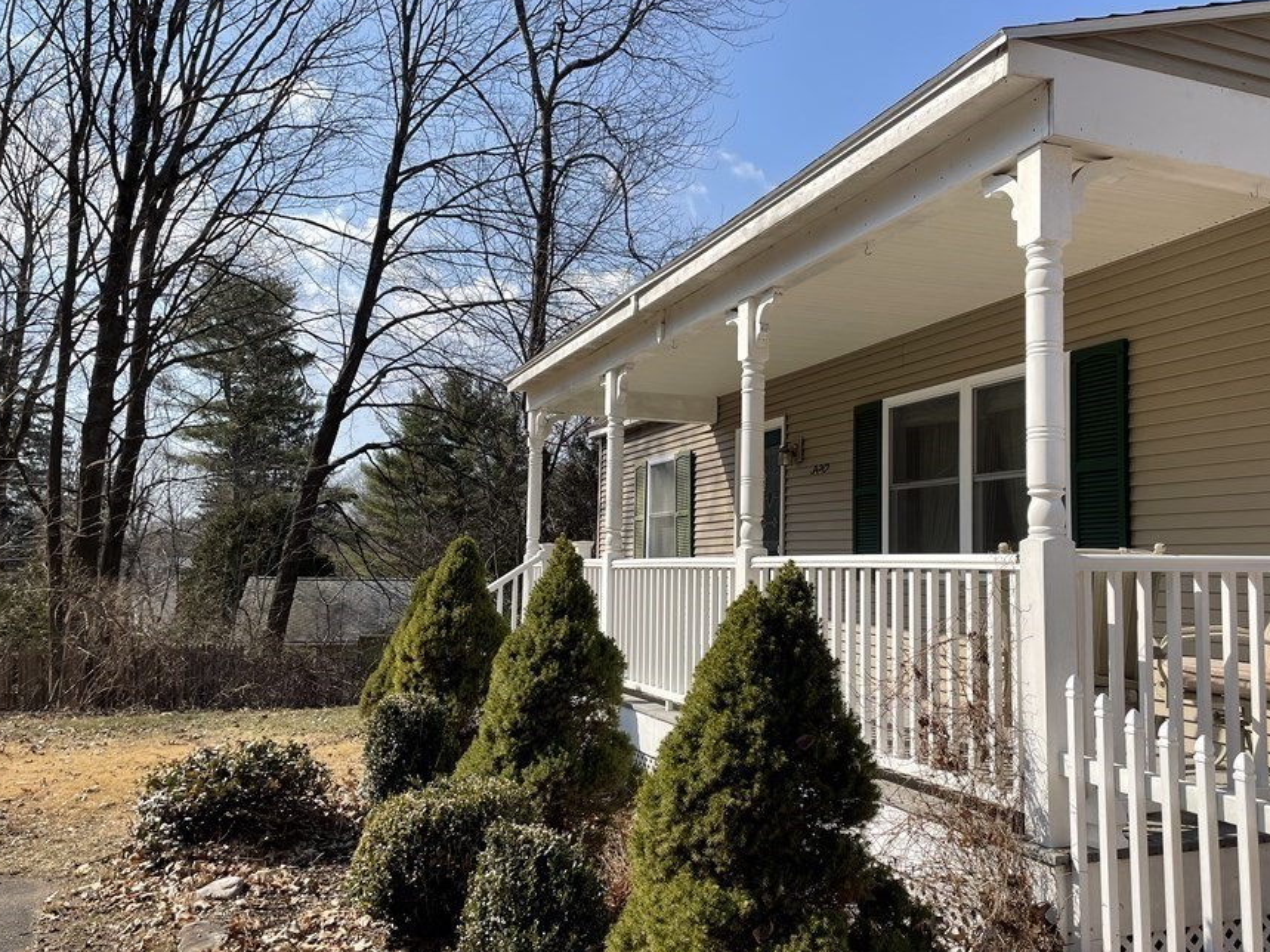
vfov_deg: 45.4
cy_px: 500
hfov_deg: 58.1
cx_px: 735
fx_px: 1137
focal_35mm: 31
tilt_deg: +5.3
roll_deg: +0.1
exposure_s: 1/3509
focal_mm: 4.2
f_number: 1.6
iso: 32
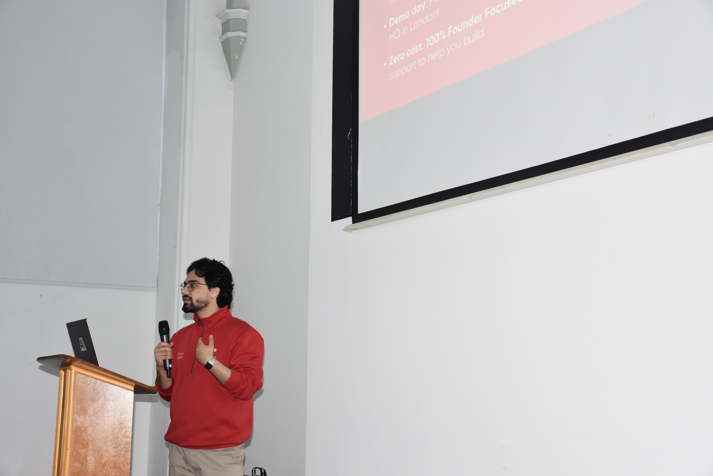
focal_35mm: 51
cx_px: 356
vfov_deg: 26.5
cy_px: 238
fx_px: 1010
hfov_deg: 38.9
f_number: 5
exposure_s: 1/100
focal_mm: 34
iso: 800
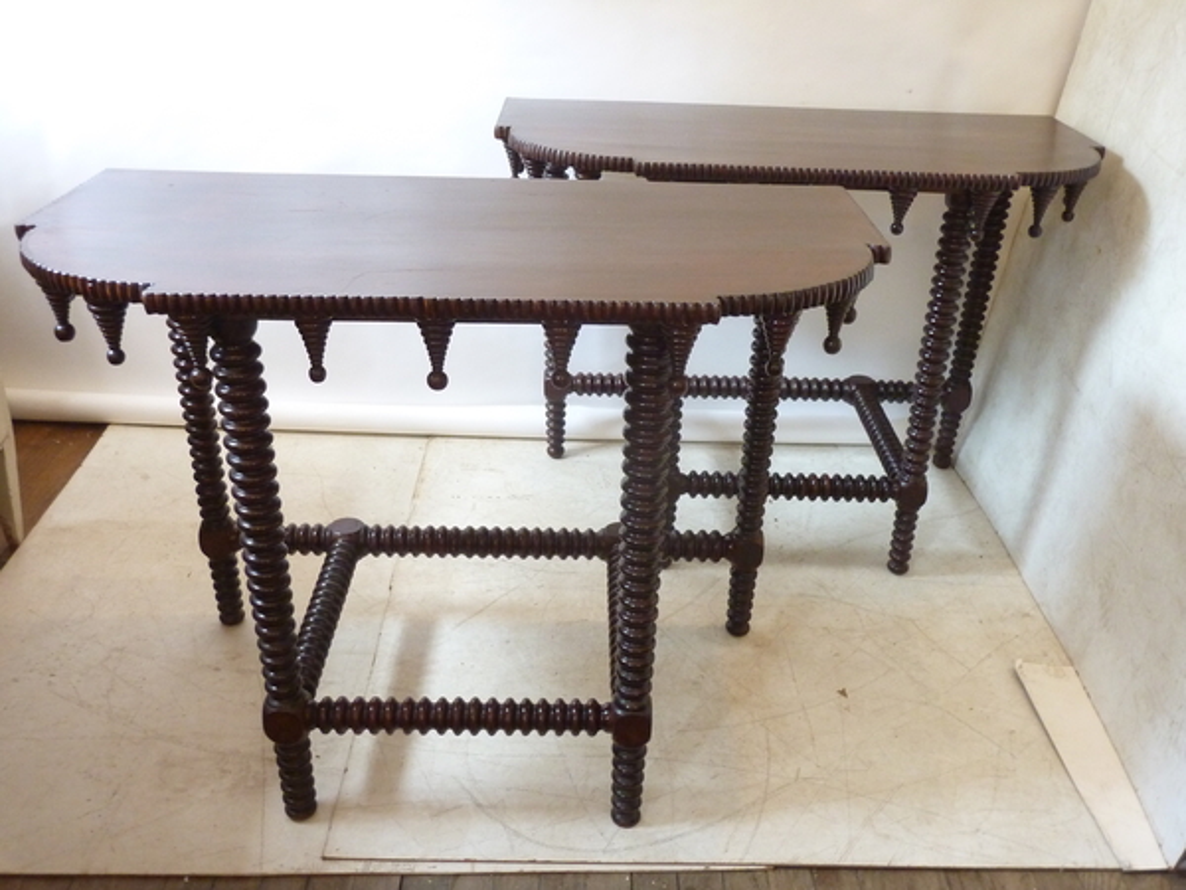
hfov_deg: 56.8
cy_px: 445
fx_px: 1096
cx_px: 593
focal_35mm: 32
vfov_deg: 44.2
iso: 400
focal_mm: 5.3
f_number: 3.5
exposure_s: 1/20
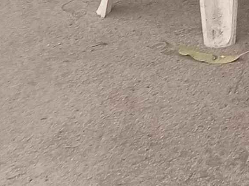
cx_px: 801
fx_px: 1280
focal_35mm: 178
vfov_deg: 7.2
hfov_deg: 8.7
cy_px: -427
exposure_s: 1/466
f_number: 1.8
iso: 100
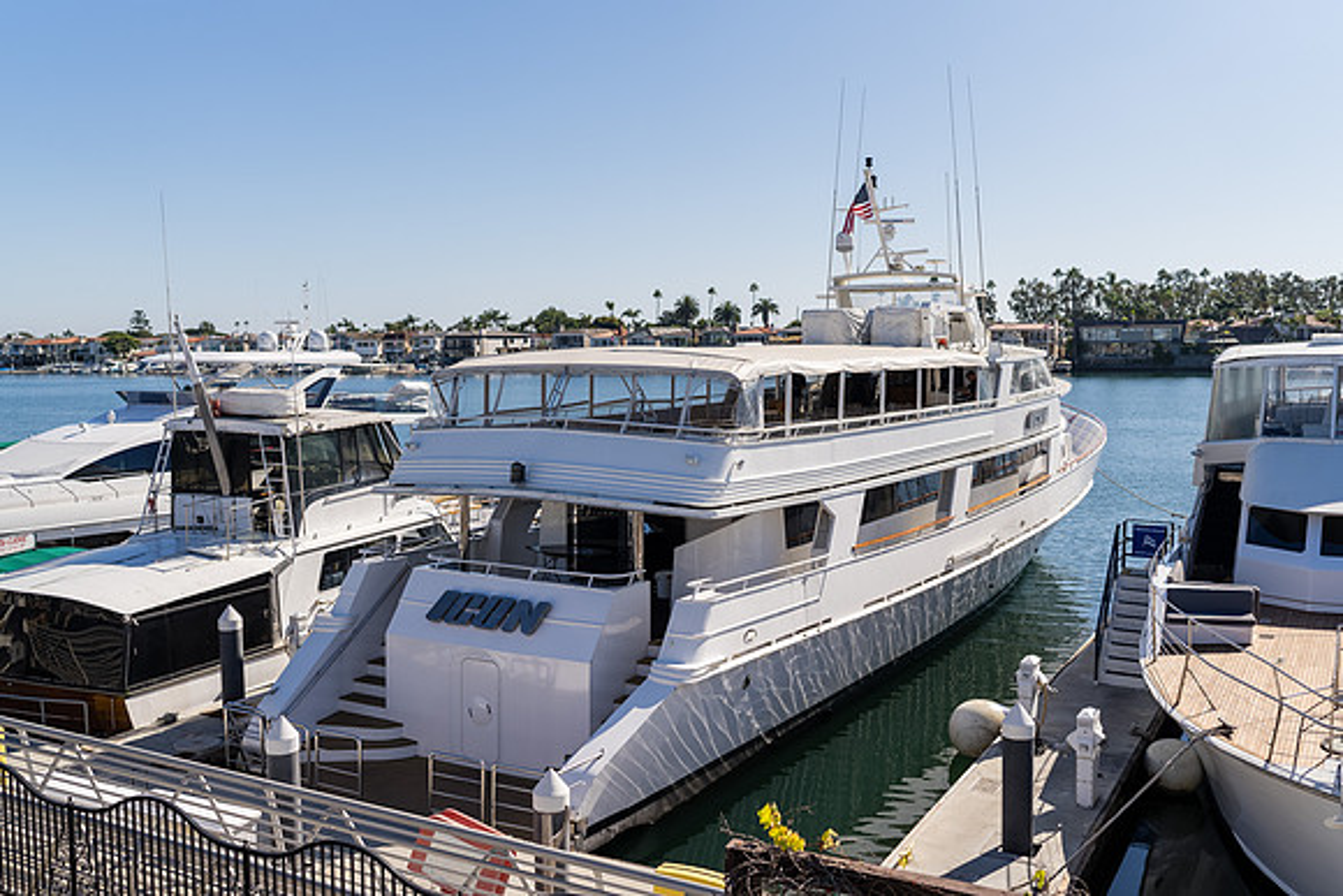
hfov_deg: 54.4
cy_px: 448
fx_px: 1306
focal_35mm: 35
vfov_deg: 37.9
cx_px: 672
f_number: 2.5
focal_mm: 35
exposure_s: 1/4000
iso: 100
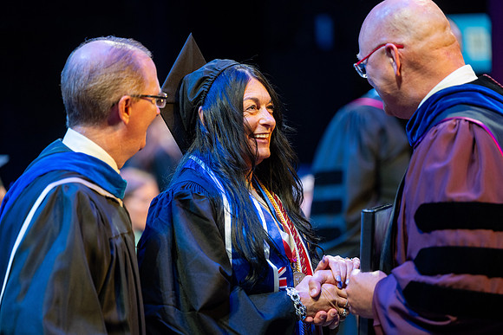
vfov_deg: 7.2
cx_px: 252
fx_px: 2655
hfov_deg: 10.8
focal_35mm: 190
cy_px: 168
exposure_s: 1/160
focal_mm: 190
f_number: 2.8
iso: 1000
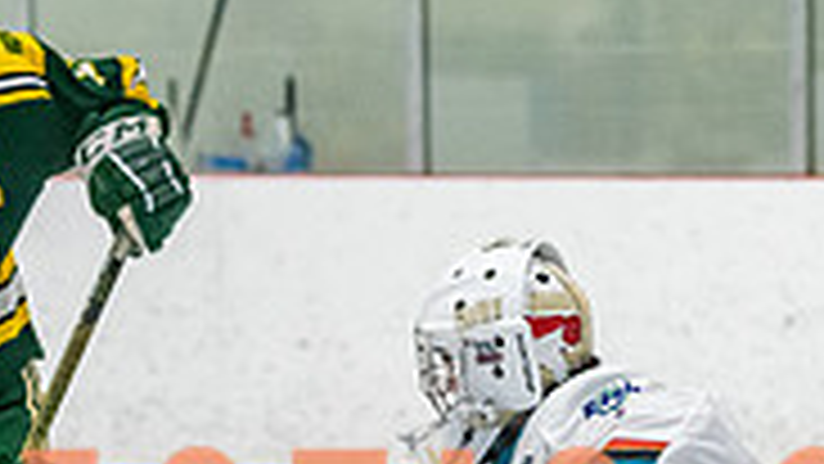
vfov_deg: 3.2
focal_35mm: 379
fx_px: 8282
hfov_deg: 5.7
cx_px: 303
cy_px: 600
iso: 4000
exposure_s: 1/800
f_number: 2.8
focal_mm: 86
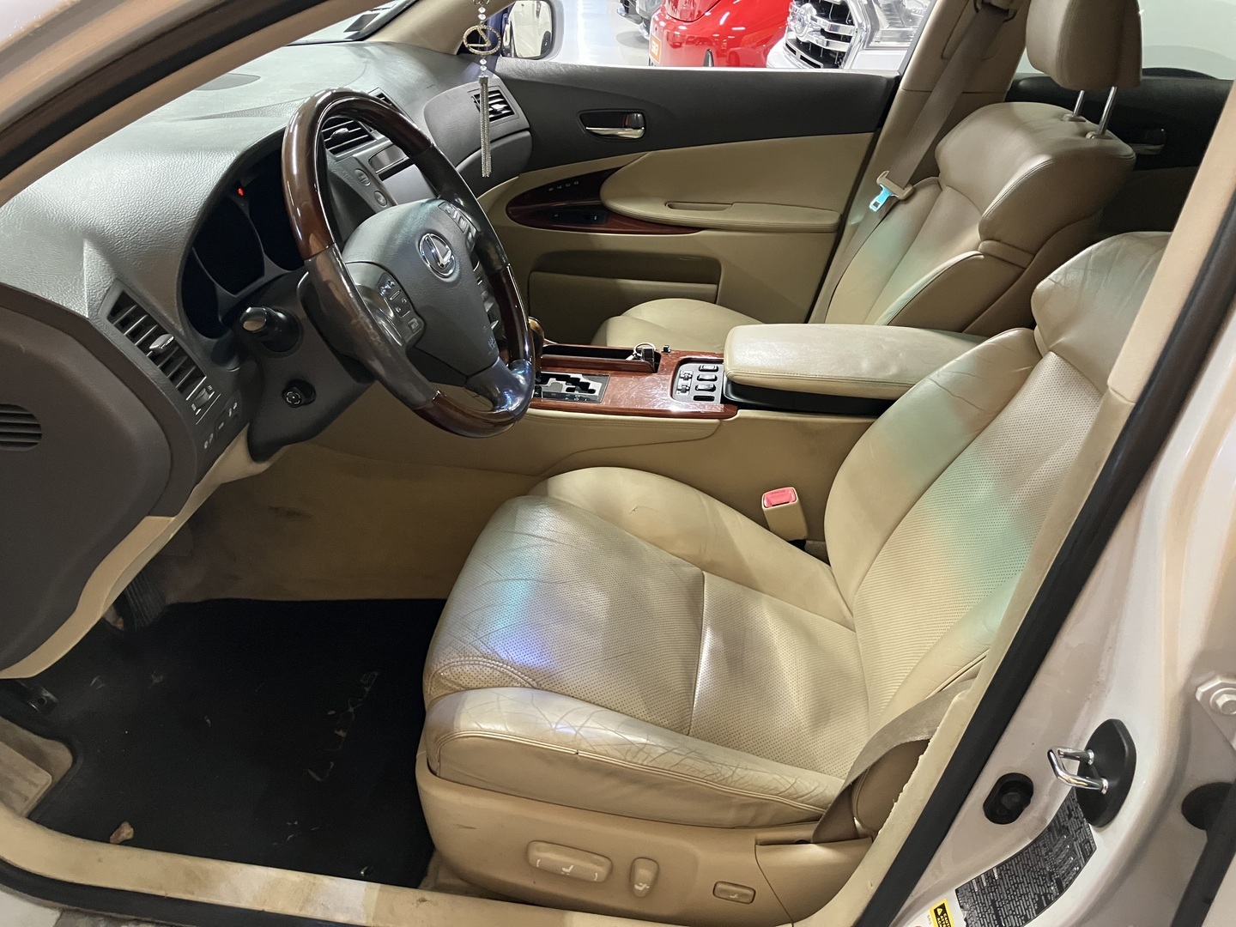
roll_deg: -2.4
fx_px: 1000
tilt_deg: -28.0
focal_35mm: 28
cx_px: 618
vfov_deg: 49.7
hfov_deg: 63.4
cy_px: 464
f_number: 1.8
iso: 320
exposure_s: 1/33
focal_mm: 3.99
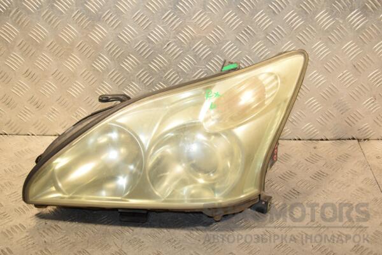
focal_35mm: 48
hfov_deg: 41.1
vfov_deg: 28.1
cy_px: 128
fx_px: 509
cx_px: 191
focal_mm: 32
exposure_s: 1/200
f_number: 5
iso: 800
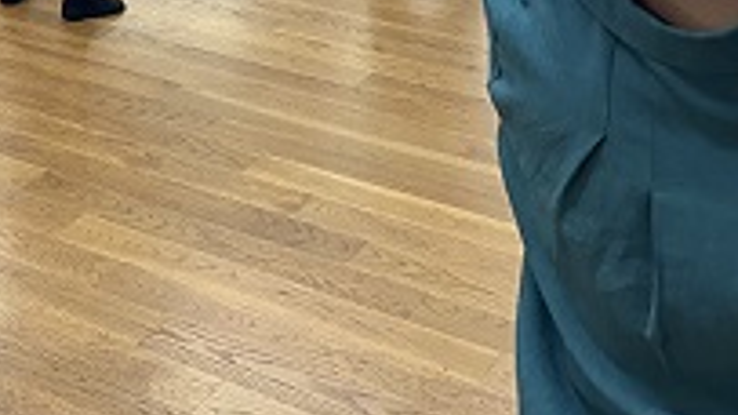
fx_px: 1526
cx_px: -78
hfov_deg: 25.2
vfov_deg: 13.6
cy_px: -368
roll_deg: +0.8
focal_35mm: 78
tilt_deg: -5.1
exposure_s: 1/120
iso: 160
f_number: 1.78
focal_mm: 6.86
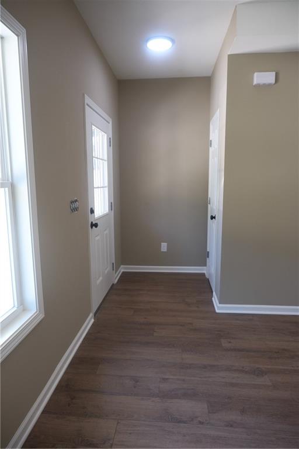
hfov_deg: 55.1
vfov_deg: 76.1
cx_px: 150
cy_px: 224
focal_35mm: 23
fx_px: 287
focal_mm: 15.2
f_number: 3.5
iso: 800
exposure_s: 1/180
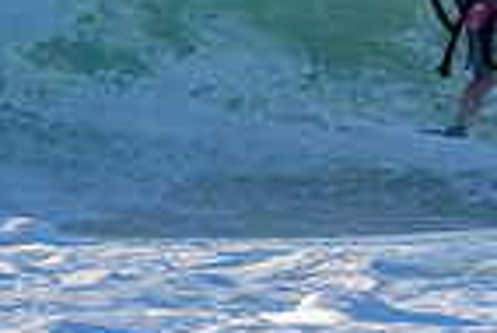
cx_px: 636
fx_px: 36801
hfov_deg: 0.8
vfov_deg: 0.5
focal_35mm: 2663
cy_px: -32
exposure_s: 1/1600
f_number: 11
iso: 900
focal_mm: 560
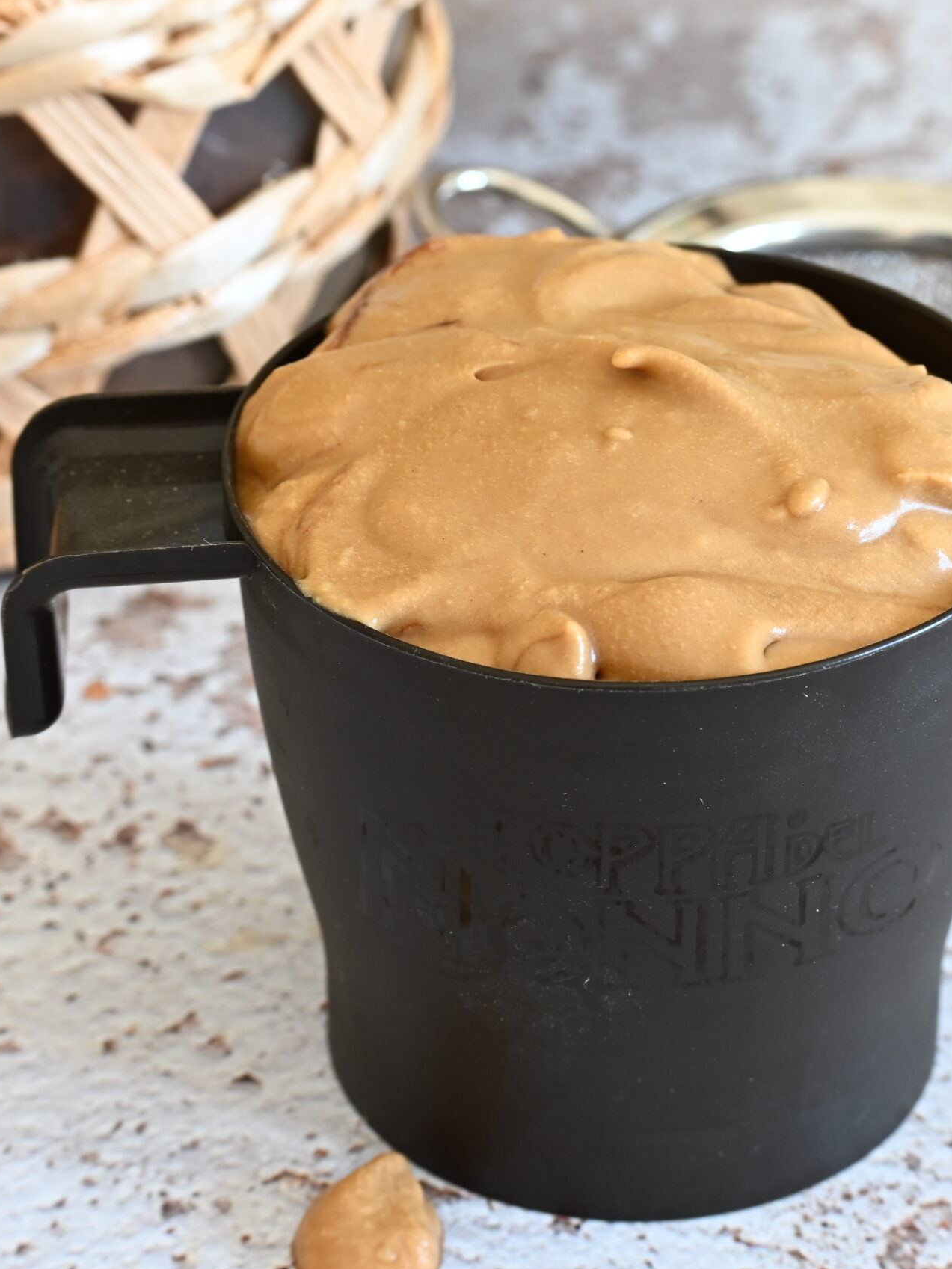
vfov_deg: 13.6
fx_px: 5316
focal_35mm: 145
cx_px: 589
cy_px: 635
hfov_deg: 10.2
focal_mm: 67
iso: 200
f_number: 10
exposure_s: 1/6
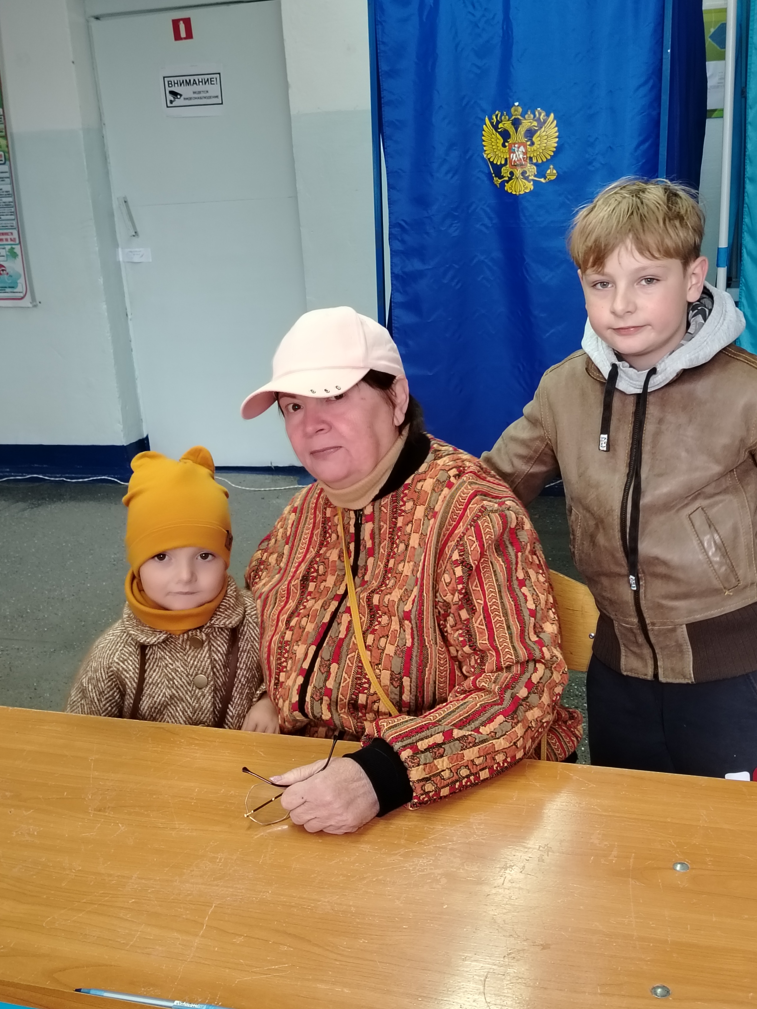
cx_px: 387
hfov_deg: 34.3
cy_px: 515
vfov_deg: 44.8
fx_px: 1225
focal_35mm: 42
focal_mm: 5.25
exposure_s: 1/33.3
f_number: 1.75
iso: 681
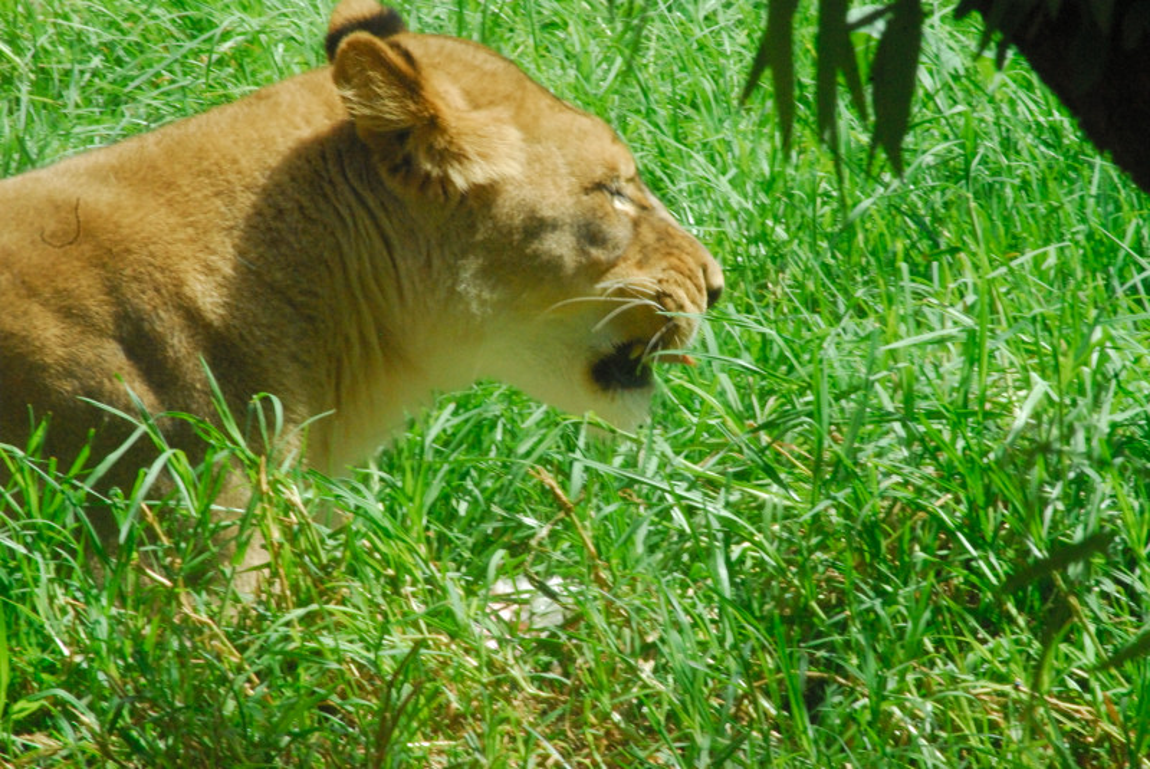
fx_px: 11990
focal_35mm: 375
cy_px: 384
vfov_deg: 3.7
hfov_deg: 5.5
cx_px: 575
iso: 1600
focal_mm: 250
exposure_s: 1/90
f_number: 32
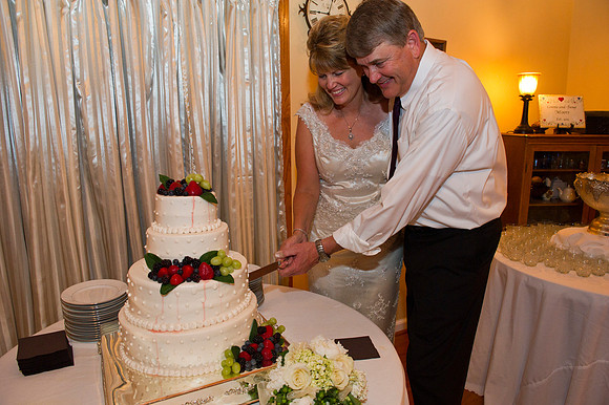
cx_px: 304
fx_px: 406
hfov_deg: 73.8
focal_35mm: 24
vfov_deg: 53.1
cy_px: 202
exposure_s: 1/60
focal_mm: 24
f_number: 5
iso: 2000
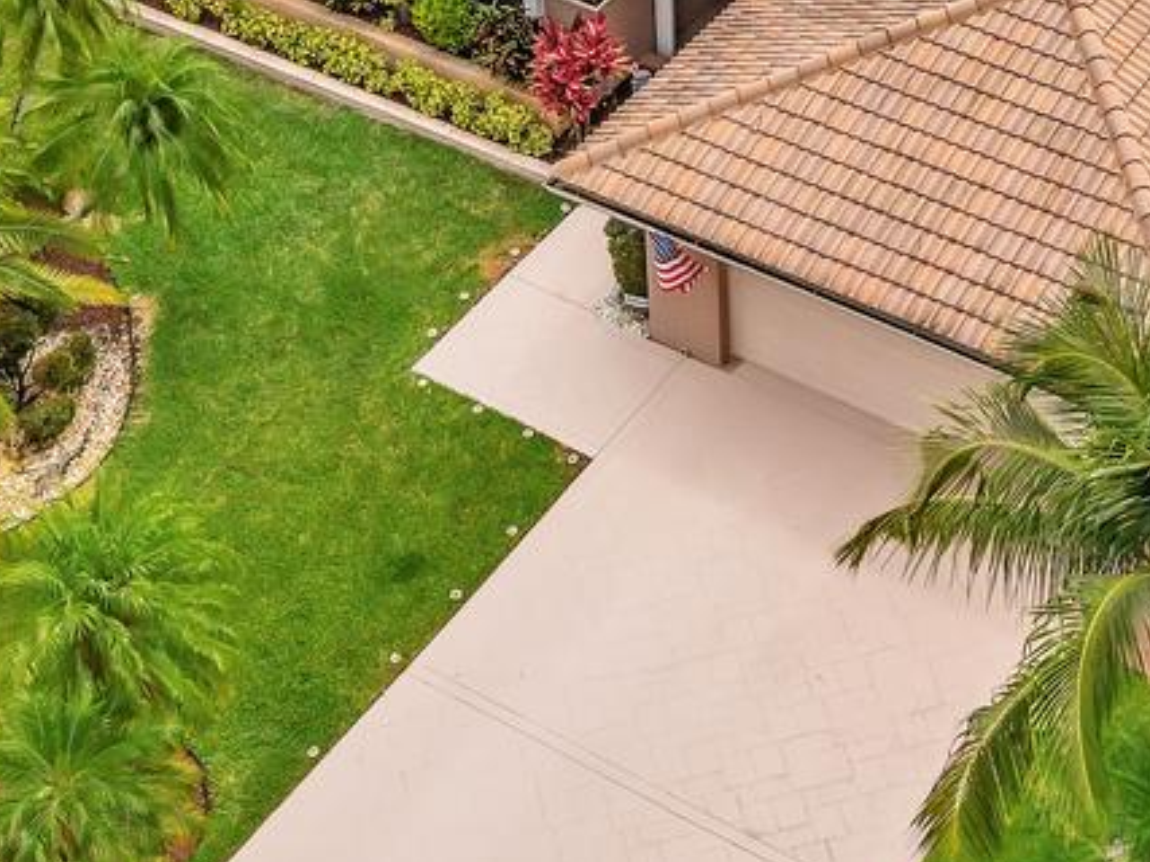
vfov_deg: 15.8
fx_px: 2989
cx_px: 951
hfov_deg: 21.5
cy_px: -156
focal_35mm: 90
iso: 110
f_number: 1.8
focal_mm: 8.67
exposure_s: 1/4000
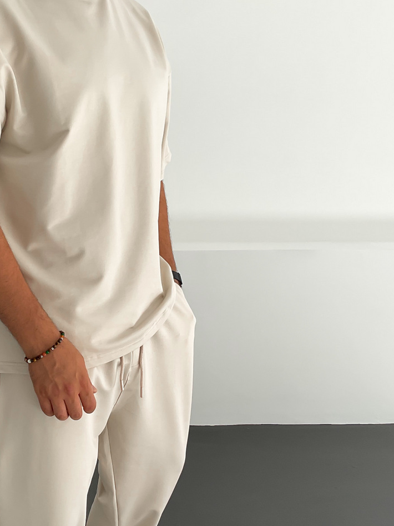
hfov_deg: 29.2
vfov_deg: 38.6
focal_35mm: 49
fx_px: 744
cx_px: 95
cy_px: 342
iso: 16
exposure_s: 1/320
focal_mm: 3
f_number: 1.8
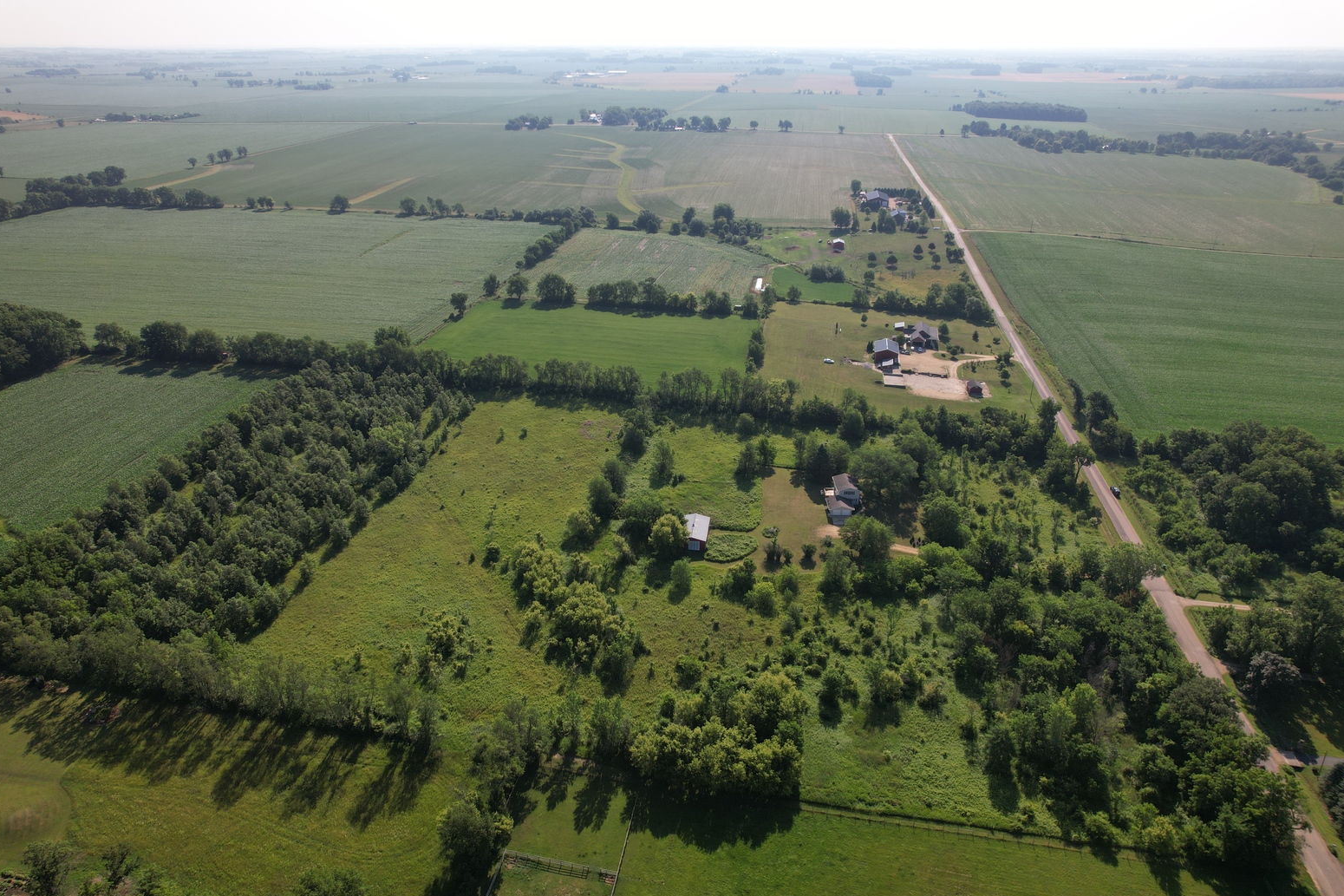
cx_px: 655
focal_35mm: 23
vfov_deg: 55.1
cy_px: 455
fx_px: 859
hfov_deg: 76.1
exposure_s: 1/120
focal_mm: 8.38
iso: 100
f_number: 2.8
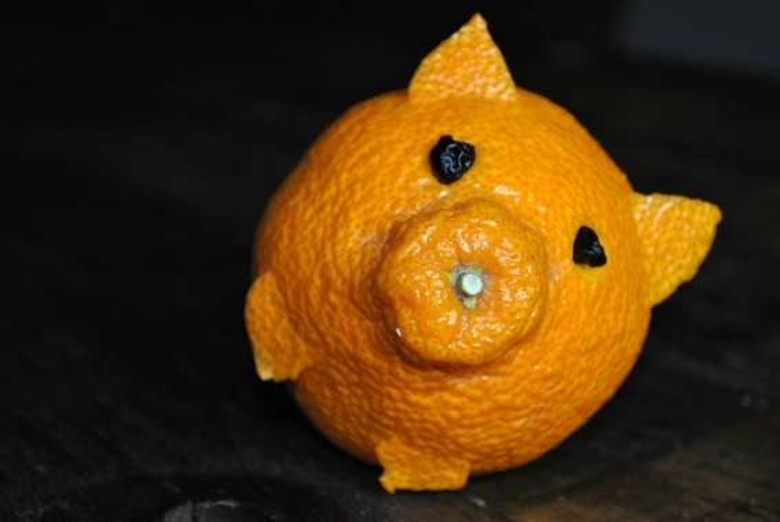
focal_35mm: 72
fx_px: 1562
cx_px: 390
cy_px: 261
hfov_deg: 28.0
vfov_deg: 19.0
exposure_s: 1/60
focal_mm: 48
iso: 200
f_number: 5.3
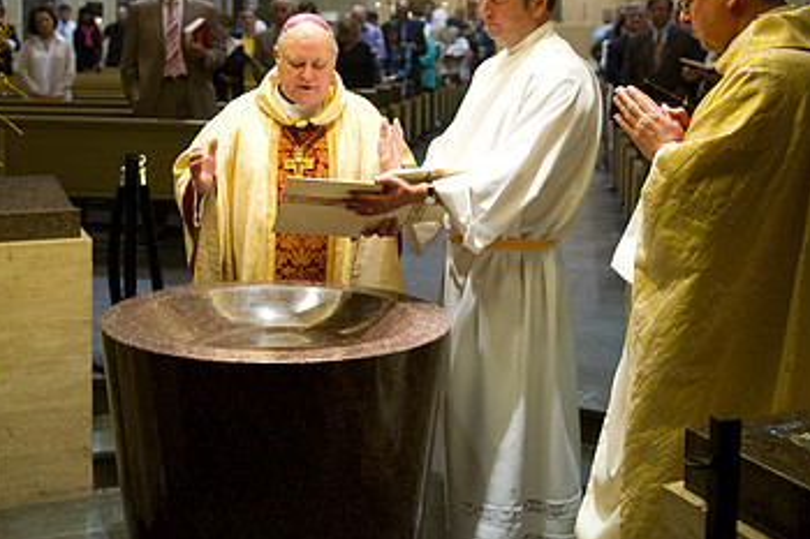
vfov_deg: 25.2
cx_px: 329
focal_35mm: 53
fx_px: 1192
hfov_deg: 37.4
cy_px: 134
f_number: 2.8
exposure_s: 1/160
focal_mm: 32
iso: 2000
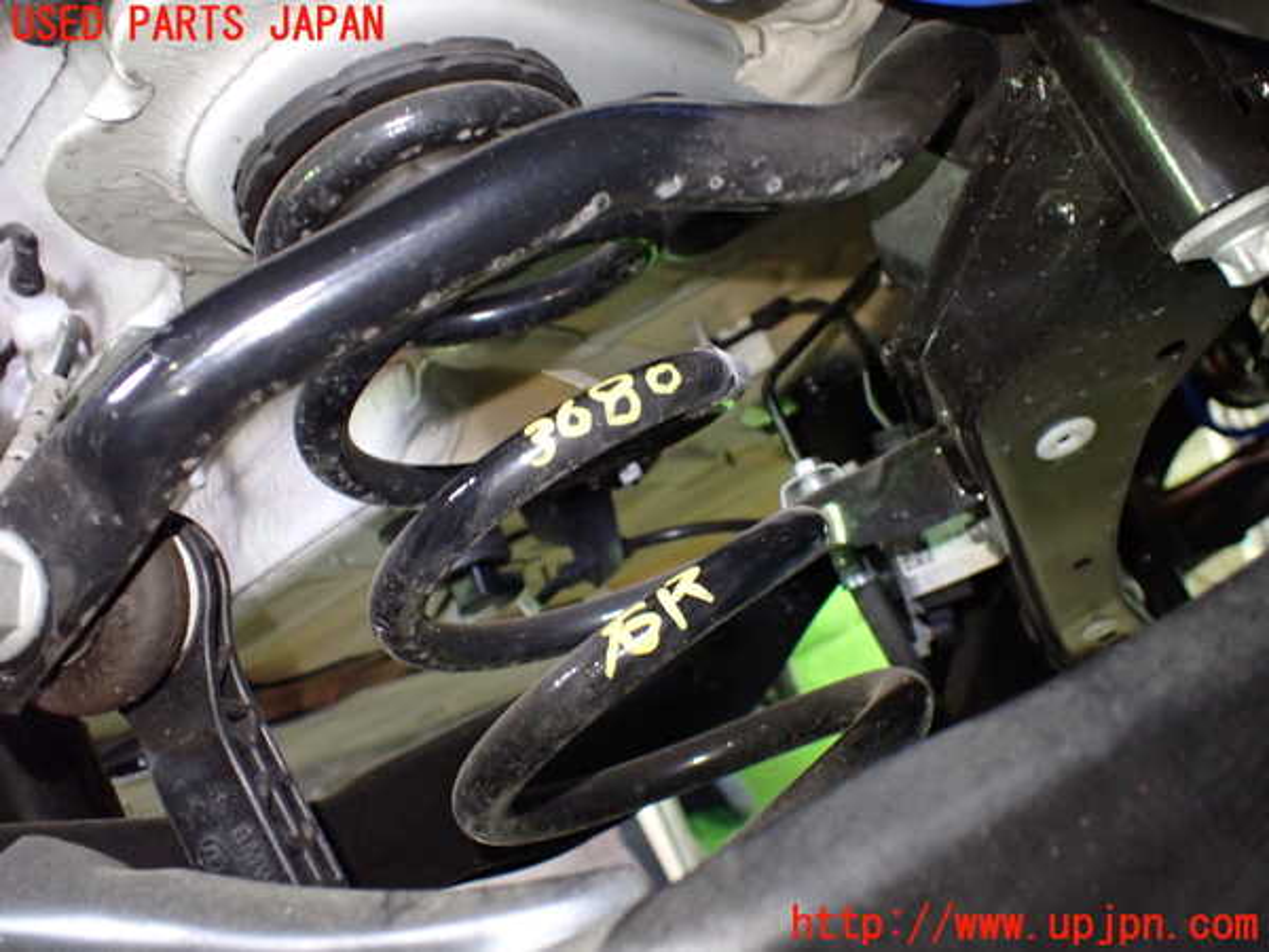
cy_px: 476
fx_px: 1100
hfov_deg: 60.0
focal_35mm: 30
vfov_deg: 46.8
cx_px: 634
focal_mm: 5.4
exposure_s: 1/30
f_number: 2.3
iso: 800
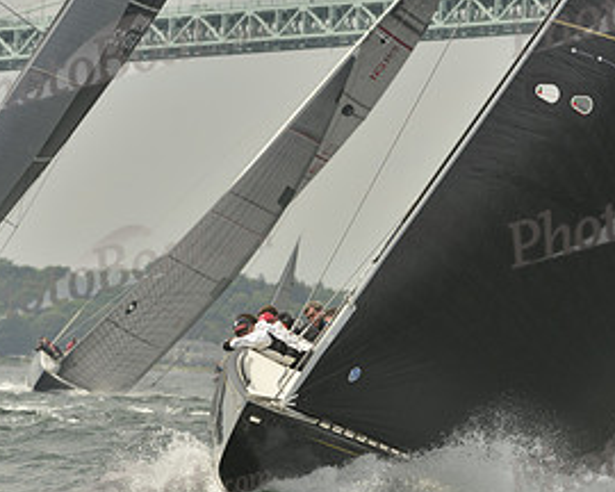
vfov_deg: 3.2
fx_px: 8810
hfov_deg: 4.0
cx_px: 392
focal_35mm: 484
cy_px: 359
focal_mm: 240
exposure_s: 1/1250
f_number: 6.3
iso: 280
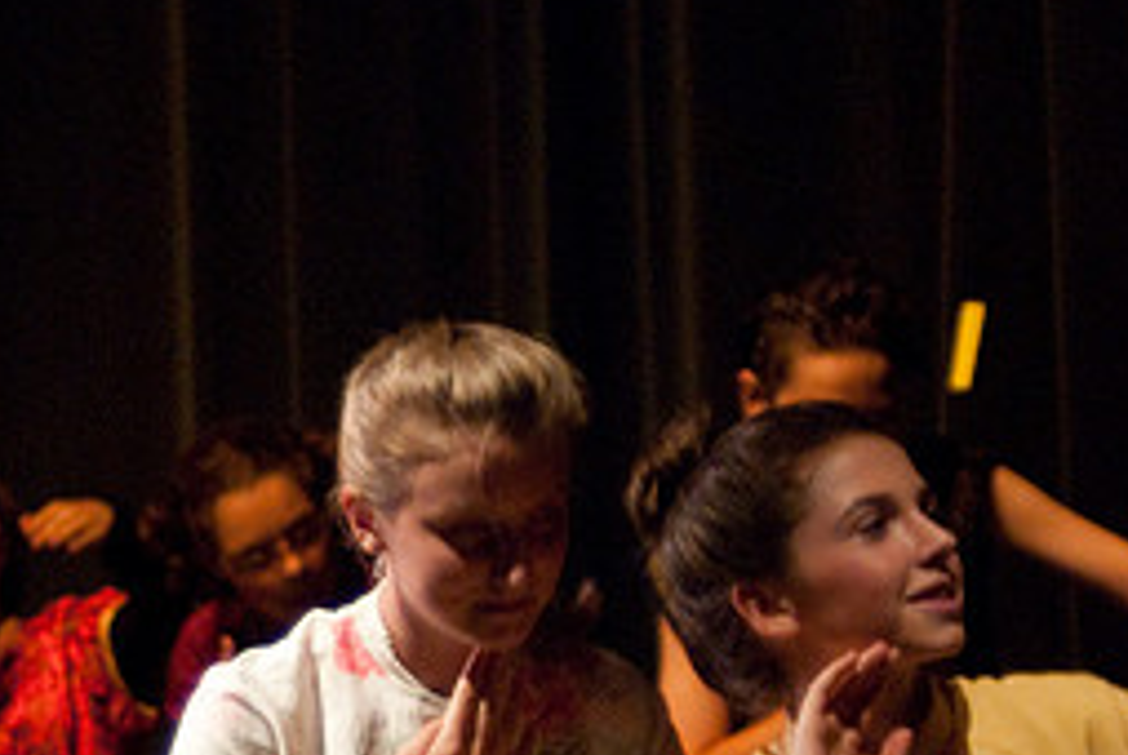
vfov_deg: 6.9
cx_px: 169
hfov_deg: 10.3
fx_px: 6242
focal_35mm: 199
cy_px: 693
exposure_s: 1/80
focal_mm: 58
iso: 800
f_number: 2.8
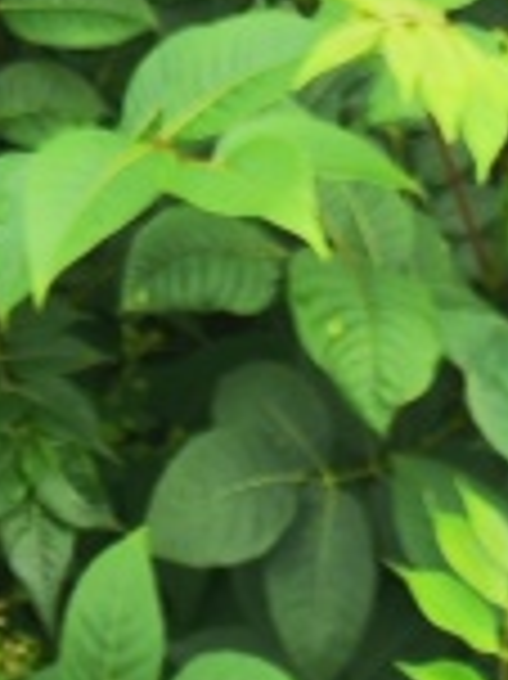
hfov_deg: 8.4
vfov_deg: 9.1
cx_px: -387
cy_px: -1416
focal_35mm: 170
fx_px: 3331
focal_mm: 6.92
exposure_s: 1/120
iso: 50
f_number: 1.9
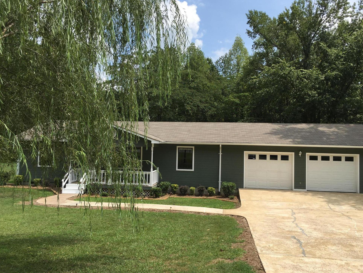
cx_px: 183
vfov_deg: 46.8
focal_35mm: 30
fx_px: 315
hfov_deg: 60.0
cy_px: 132
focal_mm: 4.15
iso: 25
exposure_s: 1/1570
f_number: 2.2
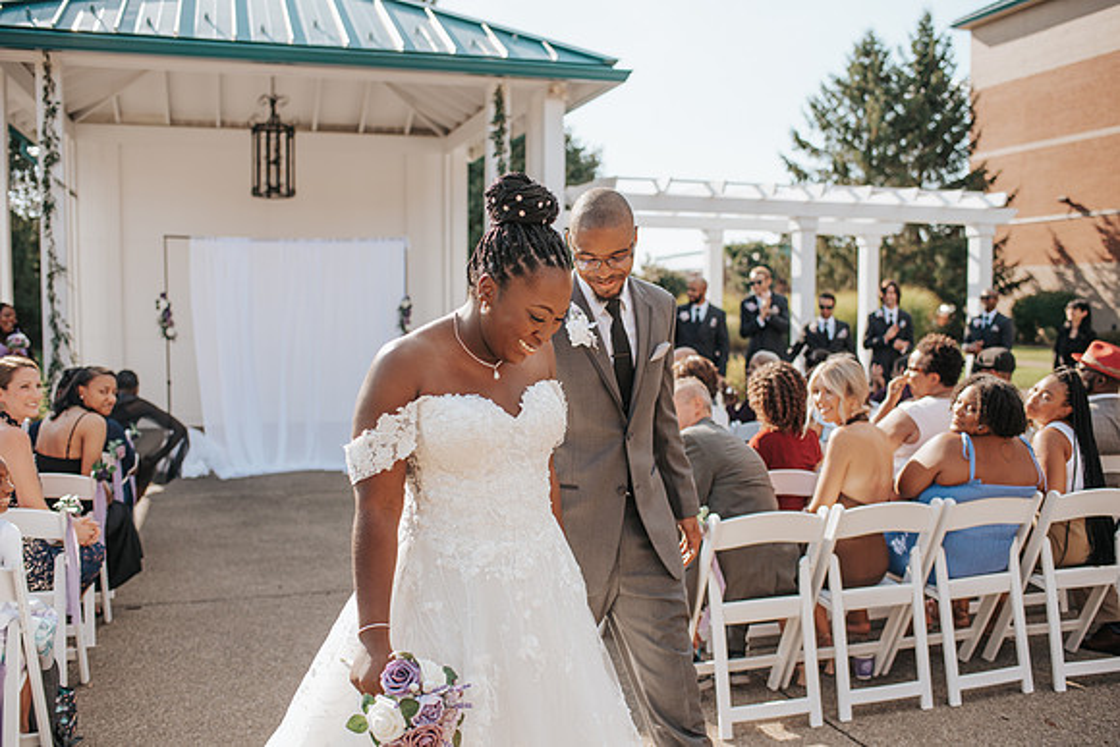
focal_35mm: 35
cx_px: 560
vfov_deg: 37.9
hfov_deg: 54.4
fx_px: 1089
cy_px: 374
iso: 100
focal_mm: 35
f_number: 2.8
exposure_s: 1/1250
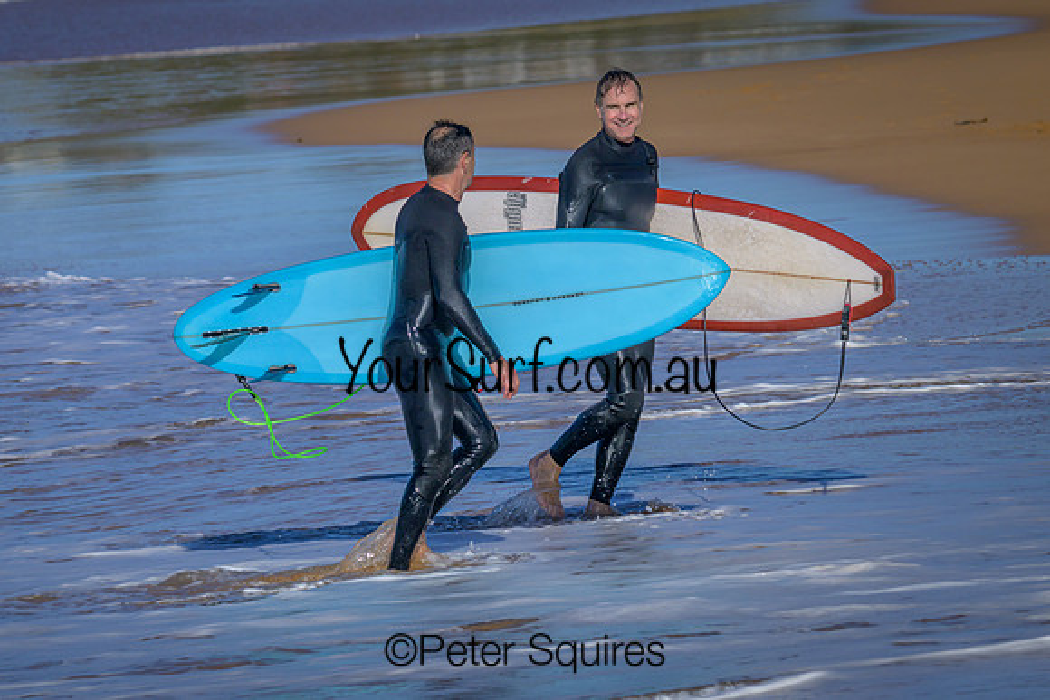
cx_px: 375
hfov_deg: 4.2
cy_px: 395
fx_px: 14259
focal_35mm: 489
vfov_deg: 2.8
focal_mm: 380
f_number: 11
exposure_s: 1/2000
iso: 500
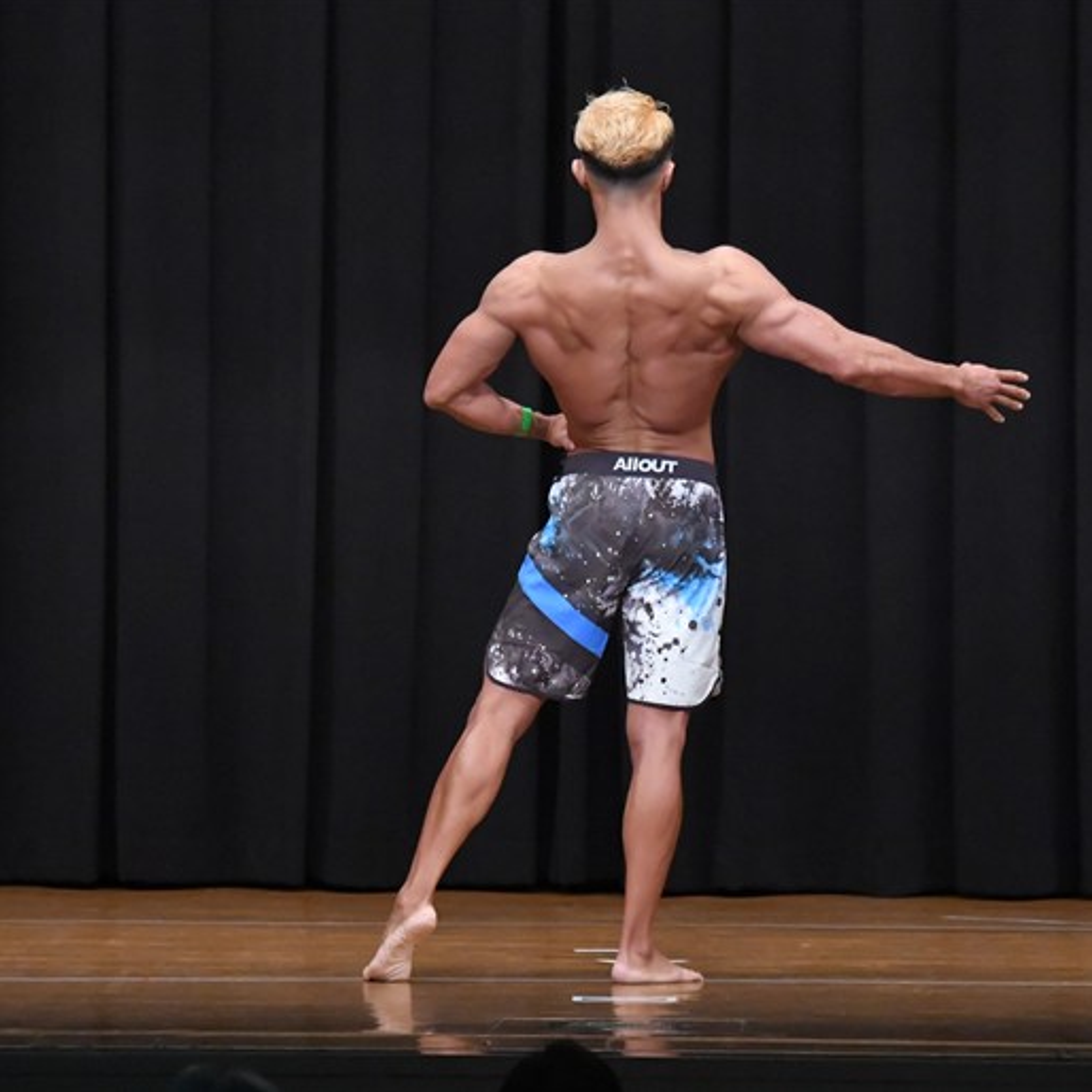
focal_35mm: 278
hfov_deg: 6.3
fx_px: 9922
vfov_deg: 6.3
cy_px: 546
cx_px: 615
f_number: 5.6
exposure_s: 1/400
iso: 8000
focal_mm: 145
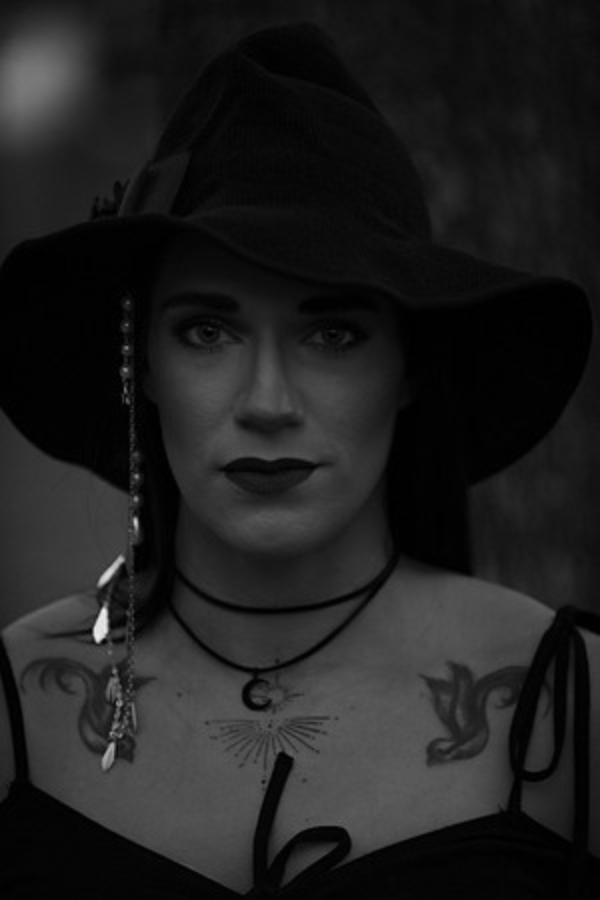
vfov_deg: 10.3
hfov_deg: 6.9
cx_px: 300
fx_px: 5000
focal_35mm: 200
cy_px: 450
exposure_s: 1/250
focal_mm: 200
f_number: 2.8
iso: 2000
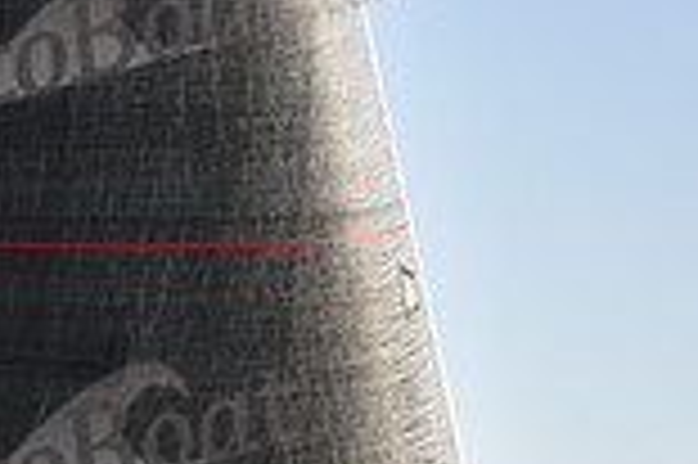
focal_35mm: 262
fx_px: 5074
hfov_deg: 7.7
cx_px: -446
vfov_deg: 5.2
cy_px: 755
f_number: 3.5
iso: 250
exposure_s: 1/800
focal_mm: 70
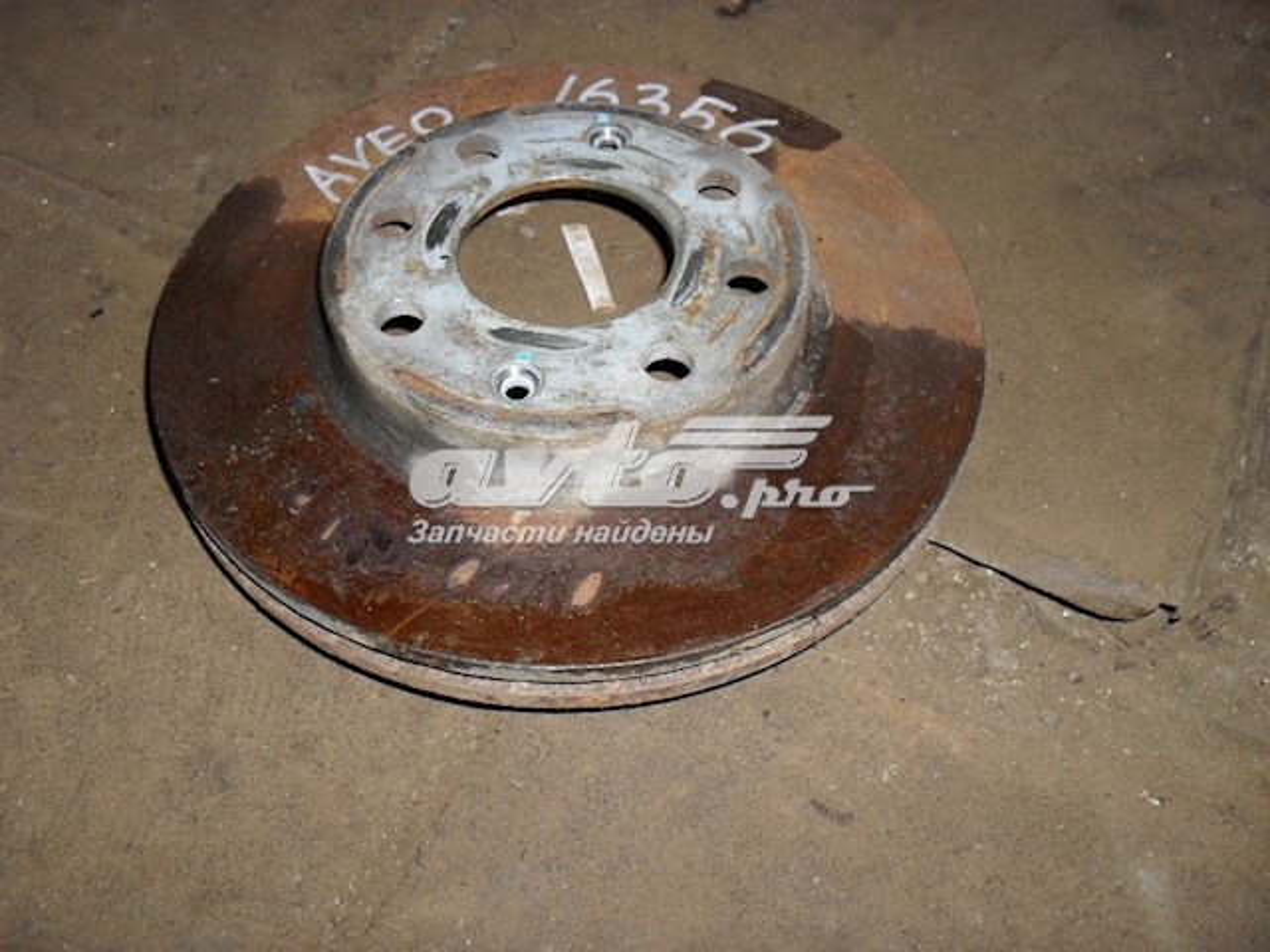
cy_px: 476
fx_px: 1284
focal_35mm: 35
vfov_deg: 40.7
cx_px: 635
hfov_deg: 52.6
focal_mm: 6.3
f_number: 3.2
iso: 200
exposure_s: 1/45
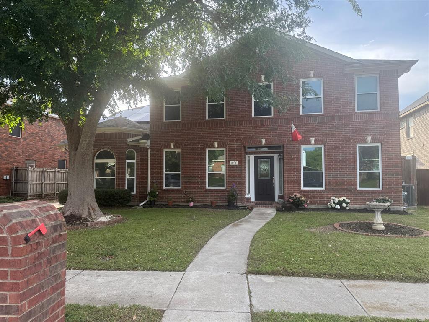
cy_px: 161
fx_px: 297
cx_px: 214
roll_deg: -0.4
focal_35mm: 24
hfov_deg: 71.6
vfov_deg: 56.8
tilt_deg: +0.7
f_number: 1.78
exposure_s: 1/531
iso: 80
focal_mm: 6.76
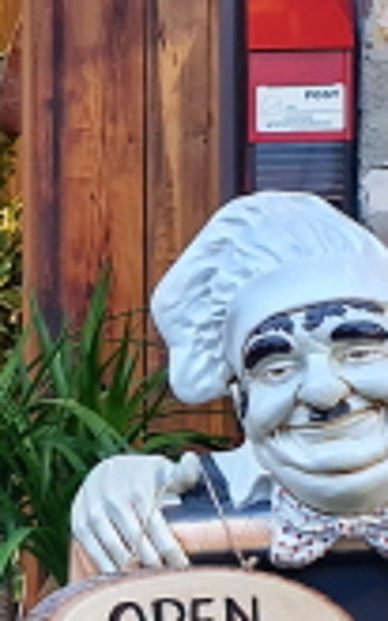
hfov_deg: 10.8
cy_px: 397
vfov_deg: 17.8
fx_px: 1981
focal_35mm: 117
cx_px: -158
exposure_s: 1/60
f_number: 2.4
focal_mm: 4.32
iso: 200
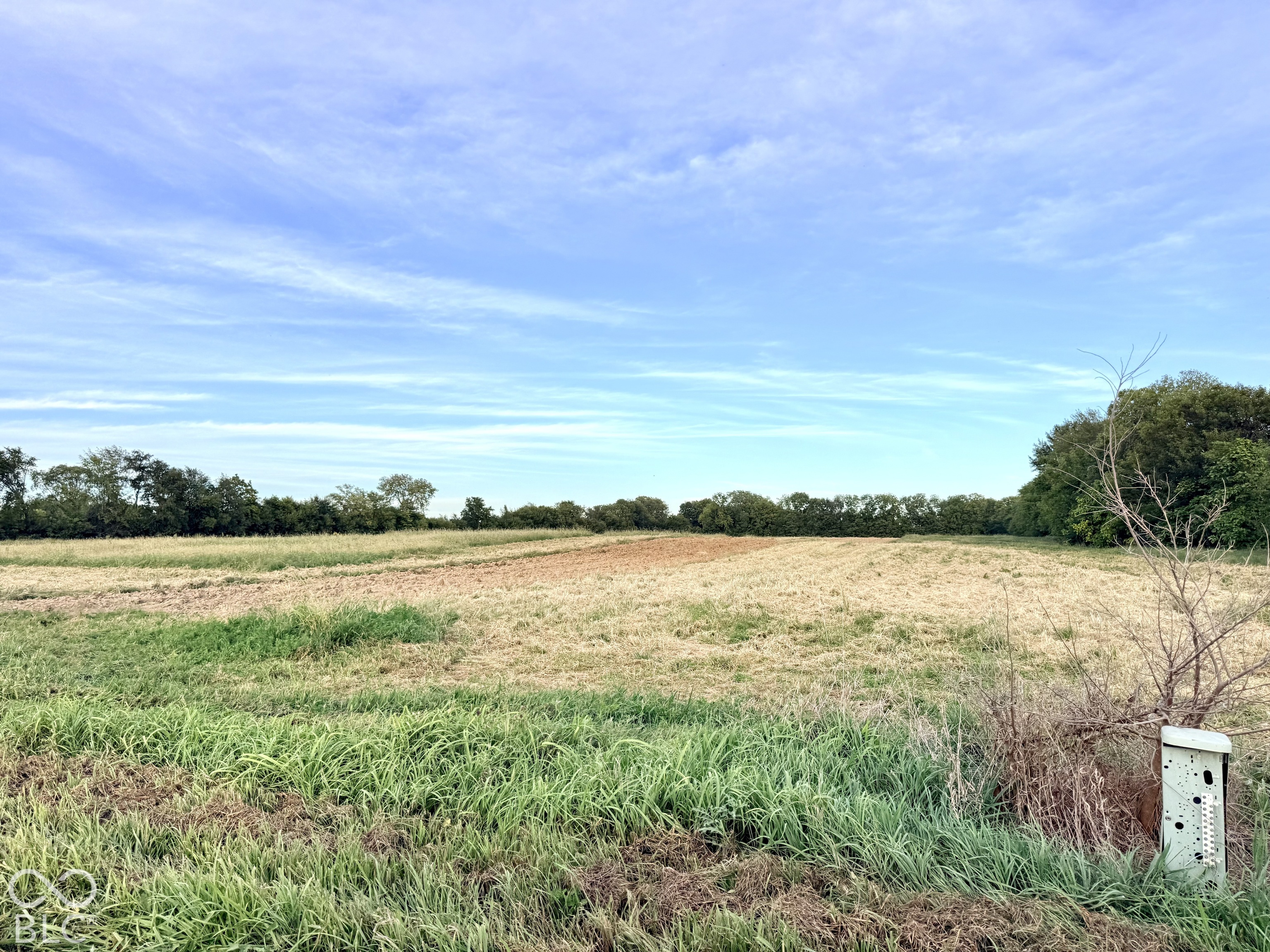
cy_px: 476
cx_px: 635
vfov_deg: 56.8
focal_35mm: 24
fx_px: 881
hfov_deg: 71.6
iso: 80
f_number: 1.78
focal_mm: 6.76
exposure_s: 1/1553
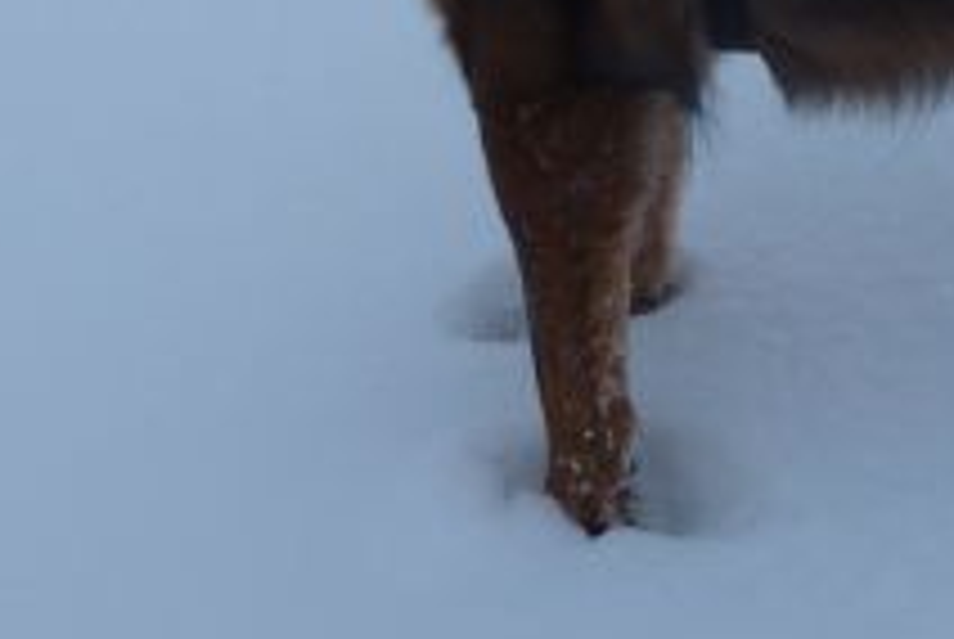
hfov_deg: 20.2
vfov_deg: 13.6
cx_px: 936
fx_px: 2601
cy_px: -130
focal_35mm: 98
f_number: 3.5
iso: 80
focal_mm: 4.1
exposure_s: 1/100
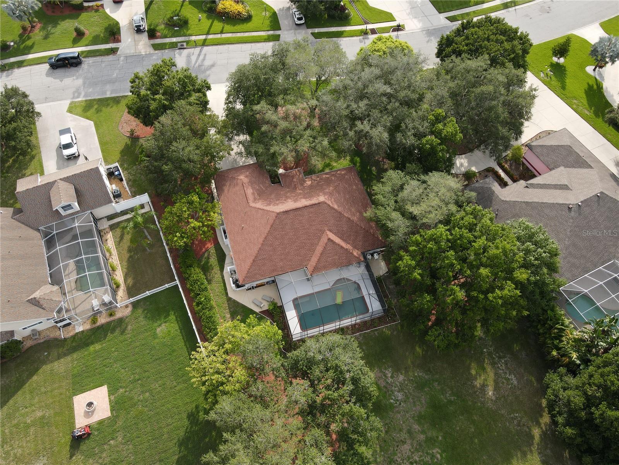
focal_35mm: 24
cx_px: 310
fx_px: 429
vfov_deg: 56.8
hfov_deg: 71.6
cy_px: 232
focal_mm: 4.5
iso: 100
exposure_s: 1/320
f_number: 2.8
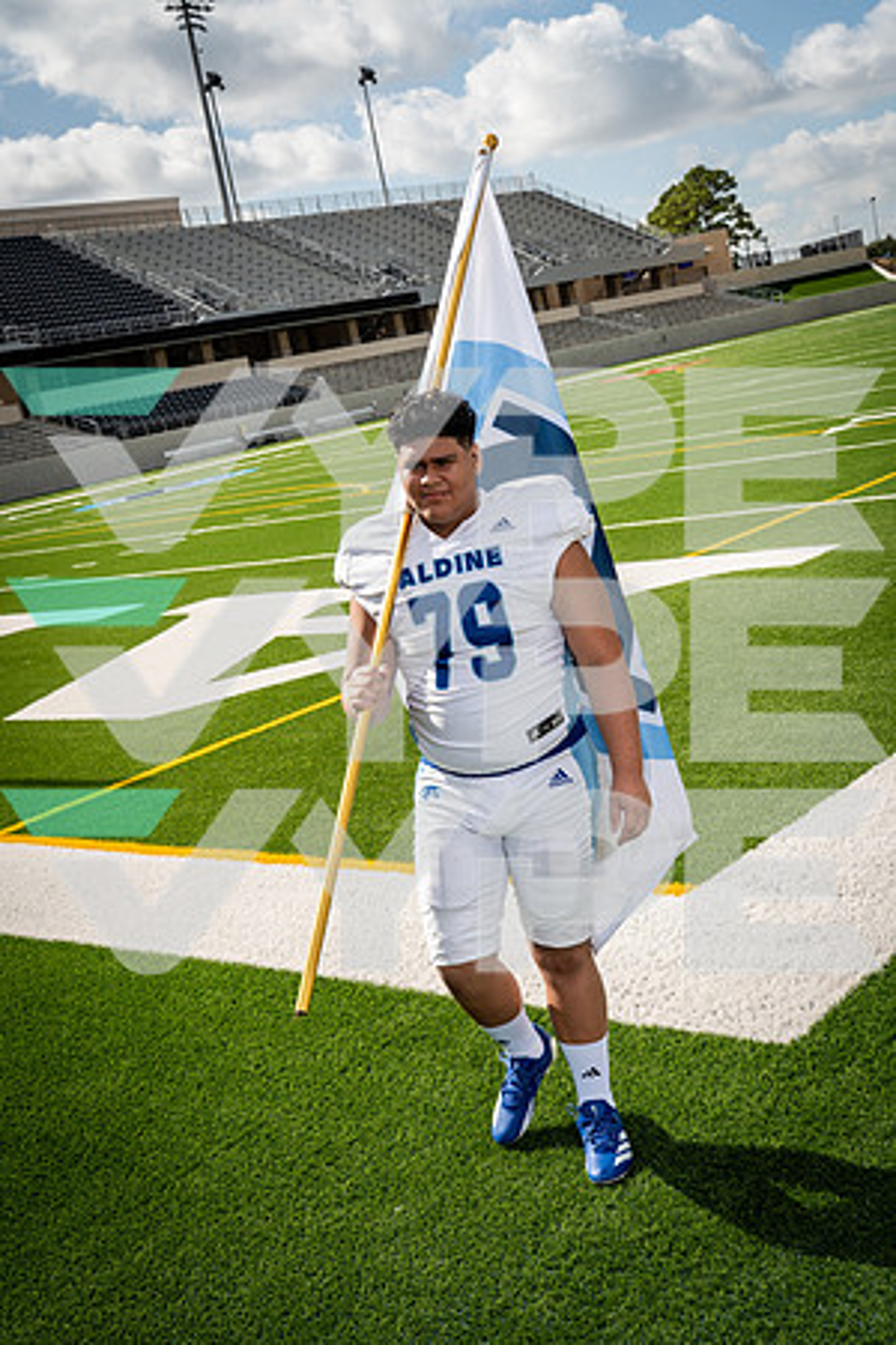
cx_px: 448
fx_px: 1643
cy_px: 672
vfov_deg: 44.5
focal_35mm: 44
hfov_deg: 30.5
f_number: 8
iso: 125
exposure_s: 1/250
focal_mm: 44
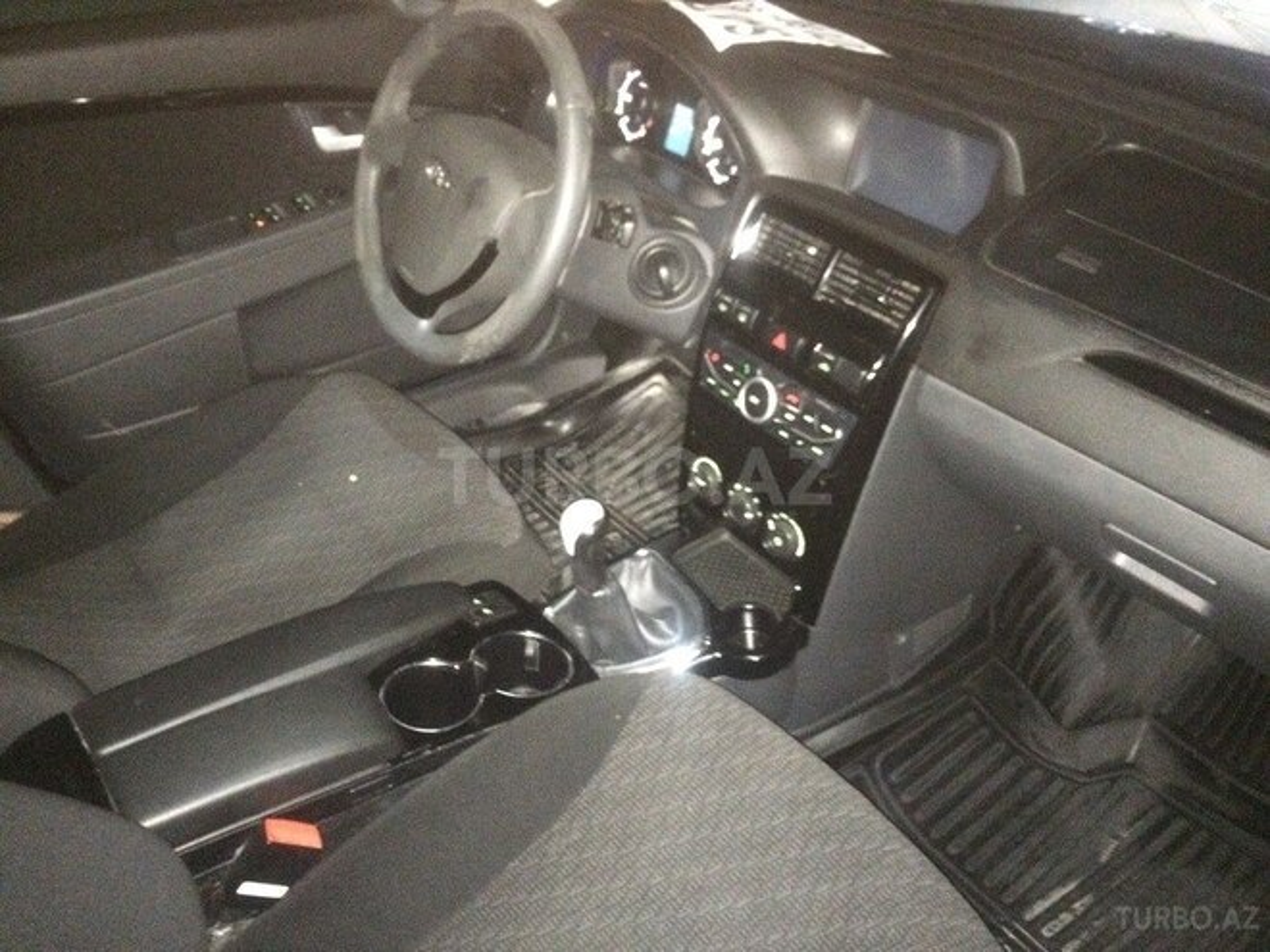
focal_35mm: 29
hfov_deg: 61.7
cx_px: 635
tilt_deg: -37.0
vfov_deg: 48.2
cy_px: 476
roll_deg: -1.5
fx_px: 1064
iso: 1250
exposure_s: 1/17
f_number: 2.2
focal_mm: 4.15
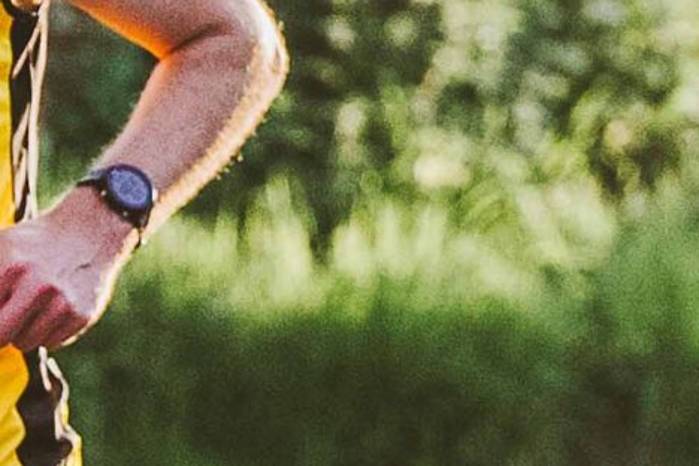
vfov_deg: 1.8
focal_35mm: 777
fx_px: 15086
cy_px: 616
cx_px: -239
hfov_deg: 2.7
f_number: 3.5
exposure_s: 1/2000
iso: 500
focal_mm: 95
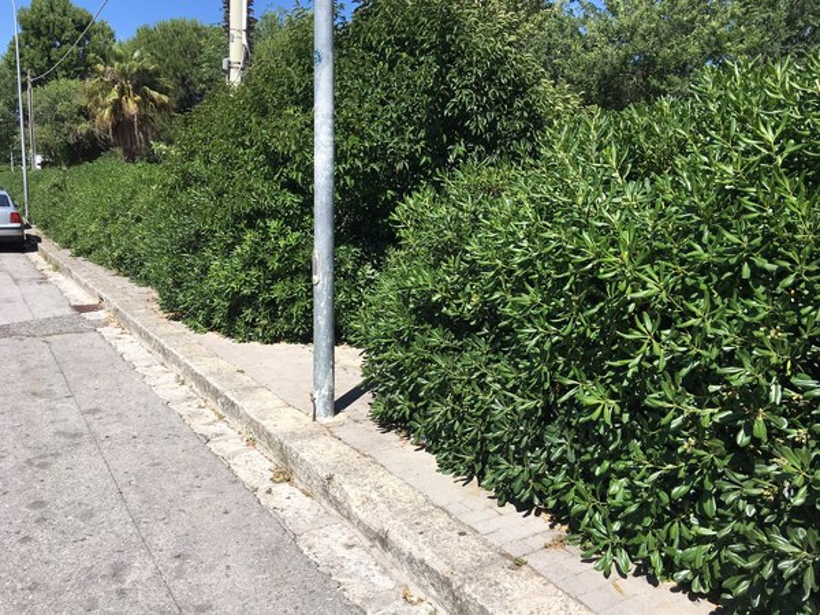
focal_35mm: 29
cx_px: 410
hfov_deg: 61.7
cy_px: 308
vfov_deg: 48.2
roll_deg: -3.0
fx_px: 687
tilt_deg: -10.7
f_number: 2.2
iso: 25
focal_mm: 4.15
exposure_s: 1/1479
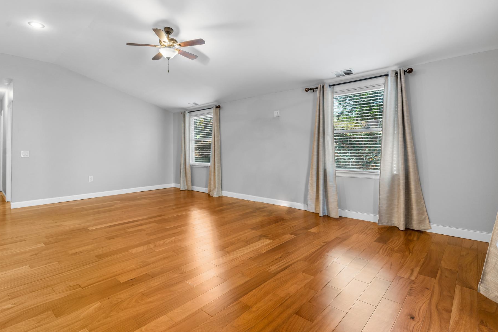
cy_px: 184
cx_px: 226
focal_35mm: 18
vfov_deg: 68.5
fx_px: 243
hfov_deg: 91.2
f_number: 8
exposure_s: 1/8
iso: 320
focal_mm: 15.5
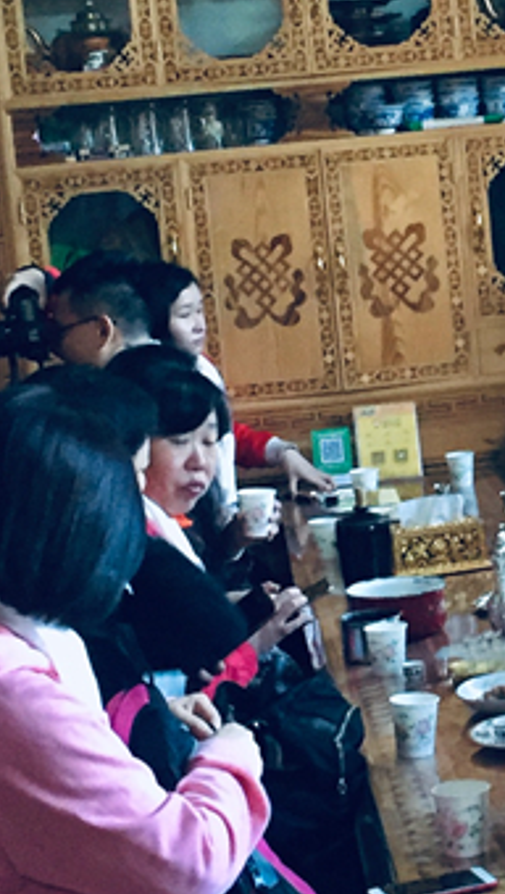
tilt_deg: -4.6
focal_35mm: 99
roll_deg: +5.1
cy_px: 333
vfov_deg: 21.5
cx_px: 600
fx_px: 2350
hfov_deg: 12.0
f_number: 2.2
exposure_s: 1/25
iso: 250
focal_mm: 4.15
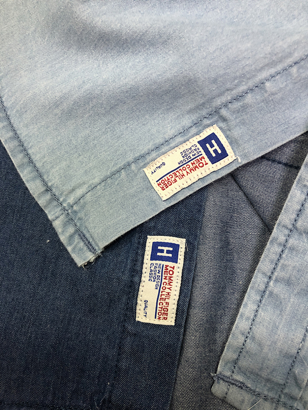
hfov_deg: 49.7
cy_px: 205
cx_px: 154
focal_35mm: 28
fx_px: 332
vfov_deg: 63.4
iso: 100
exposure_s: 1/15
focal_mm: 4
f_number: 1.8
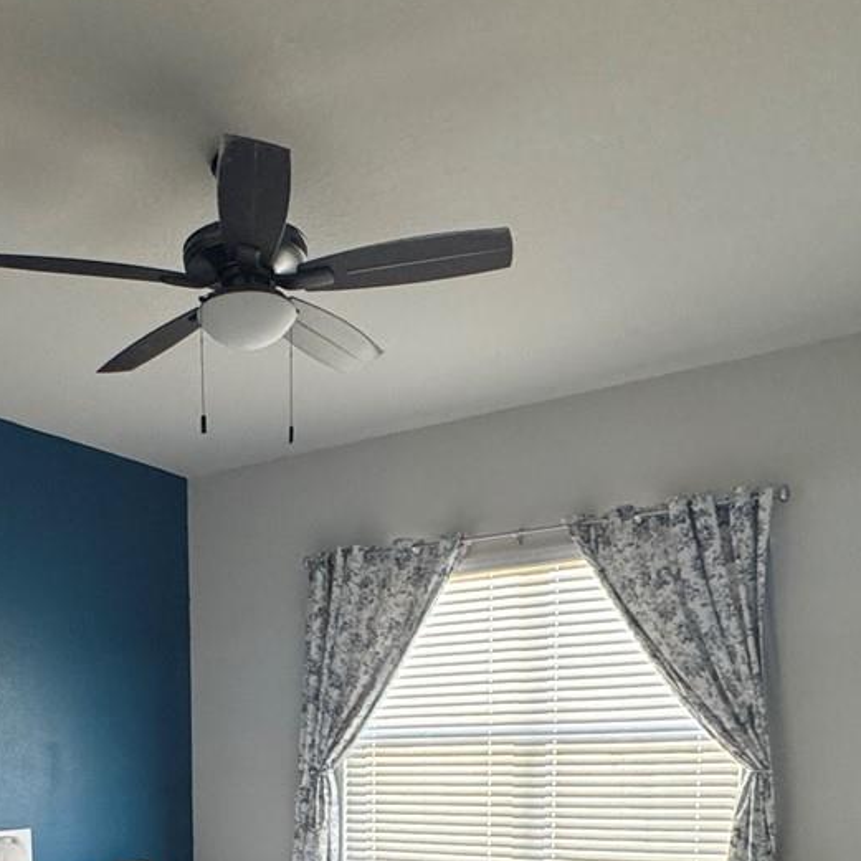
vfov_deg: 38.8
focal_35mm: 38
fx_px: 1069
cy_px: 863
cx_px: 228
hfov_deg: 42.7
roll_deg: +0.6
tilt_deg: -6.5
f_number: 2.2
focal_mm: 2.22
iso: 320
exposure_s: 1/99
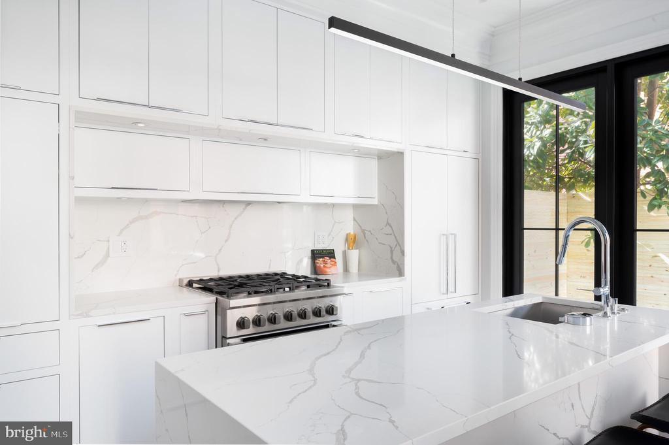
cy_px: 222
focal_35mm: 24
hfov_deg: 73.8
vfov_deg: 53.1
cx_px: 334
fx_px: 446
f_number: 14
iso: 400
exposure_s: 1/40
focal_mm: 24
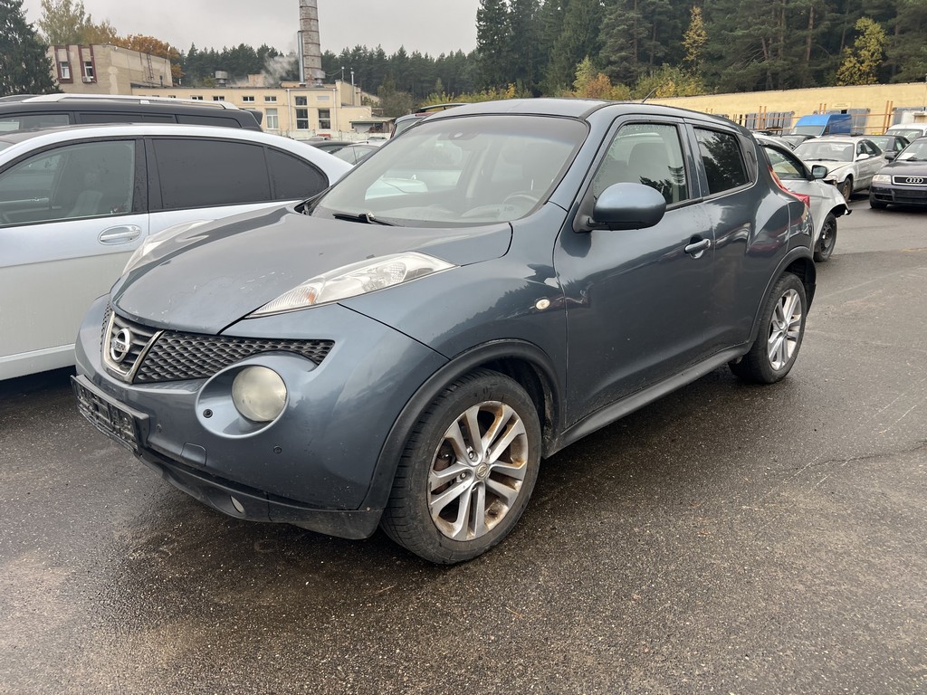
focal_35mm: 26
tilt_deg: -10.9
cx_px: 464
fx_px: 696
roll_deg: +2.9
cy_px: 348
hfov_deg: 67.3
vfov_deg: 53.1
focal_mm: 5.7
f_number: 1.5
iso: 40
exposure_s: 1/224
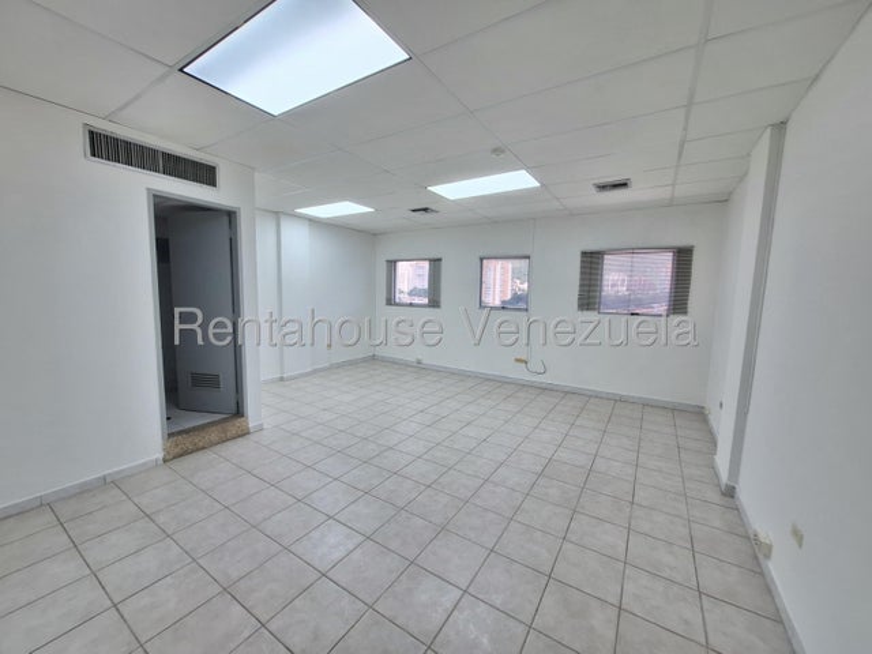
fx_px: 327
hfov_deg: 106.2
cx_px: 436
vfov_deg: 89.9
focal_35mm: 13
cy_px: 327
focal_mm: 1.74
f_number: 2.2
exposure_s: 1/120
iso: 50
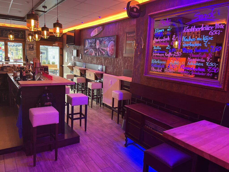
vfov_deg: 53.1
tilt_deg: -10.9
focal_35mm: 26
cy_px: 86
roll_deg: -3.3
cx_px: 114
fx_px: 172
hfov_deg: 67.3
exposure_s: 1/32
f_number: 1.6
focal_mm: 5.1
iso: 500
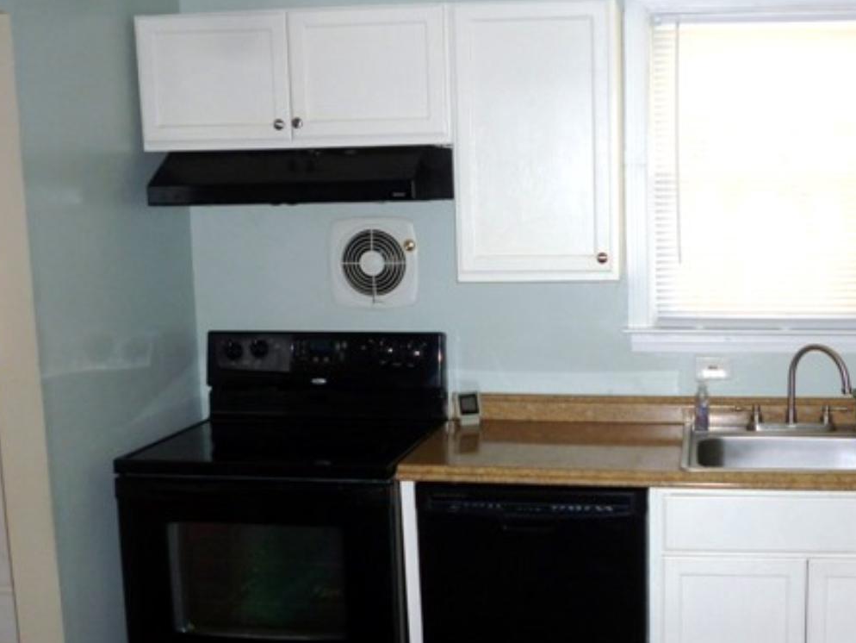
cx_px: 599
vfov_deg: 34.3
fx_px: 1039
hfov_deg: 43.9
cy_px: 353
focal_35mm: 42
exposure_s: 1/30
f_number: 3.3
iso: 100
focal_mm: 5.2
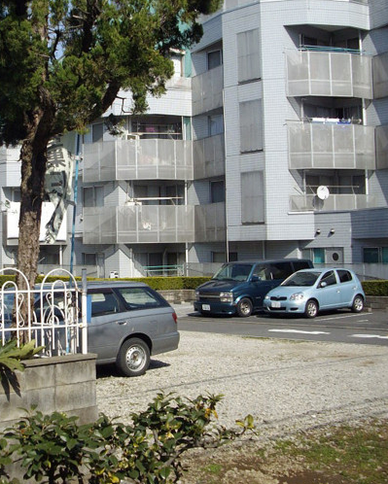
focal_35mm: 58
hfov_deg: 26.0
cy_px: 216
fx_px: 832
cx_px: 106
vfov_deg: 32.4
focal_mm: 6.2
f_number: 5.6
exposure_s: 1/320
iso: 80
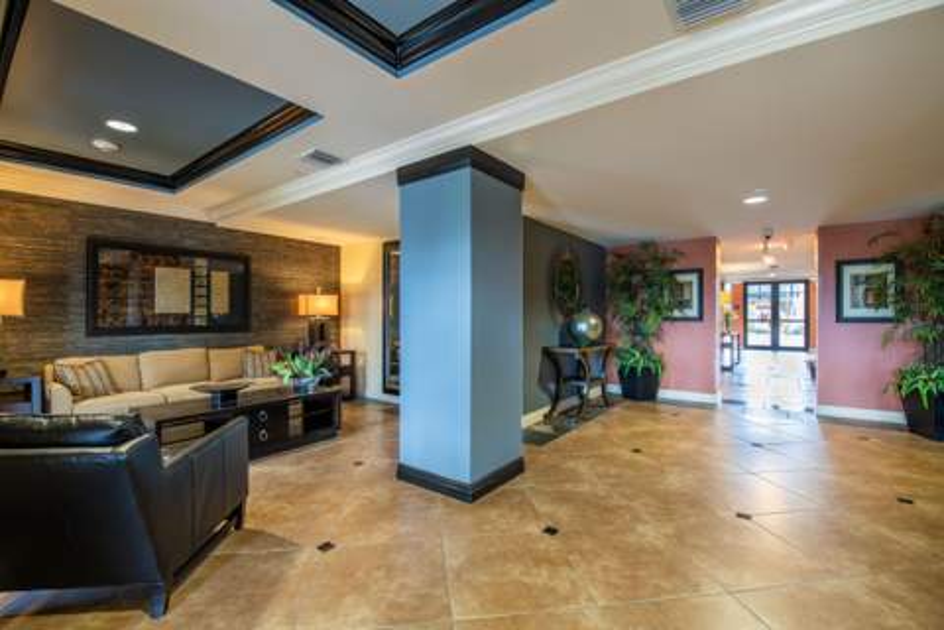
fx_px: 393
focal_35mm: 15
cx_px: 472
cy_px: 315
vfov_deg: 77.3
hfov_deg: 100.4
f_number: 5.6
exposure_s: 1/6
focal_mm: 15
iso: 400
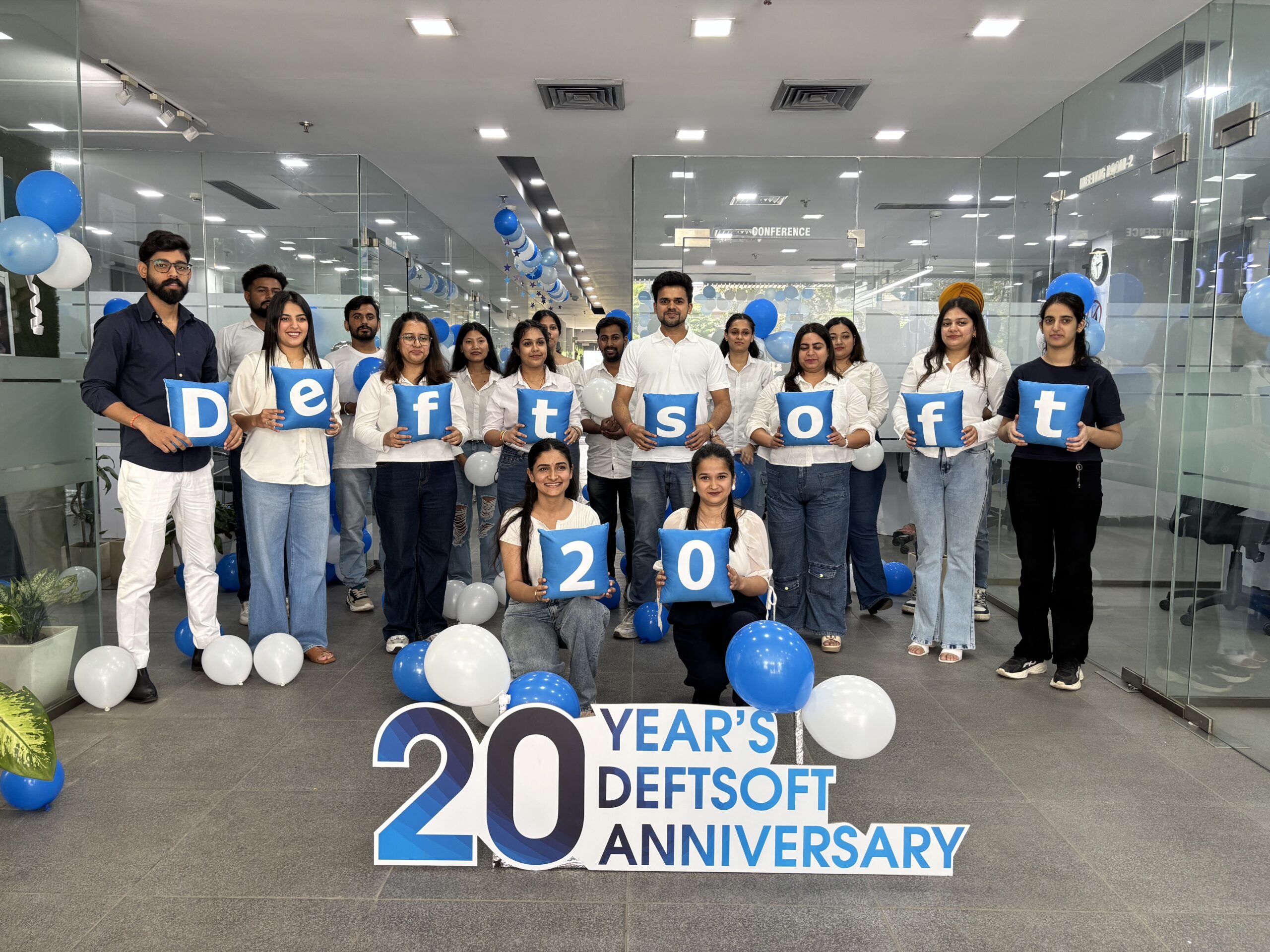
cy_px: 476
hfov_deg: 67.3
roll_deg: -0.8
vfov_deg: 53.1
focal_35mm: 26
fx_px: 954
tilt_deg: -5.7
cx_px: 635
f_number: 1.6
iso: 80
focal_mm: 5.96
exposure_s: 1/50
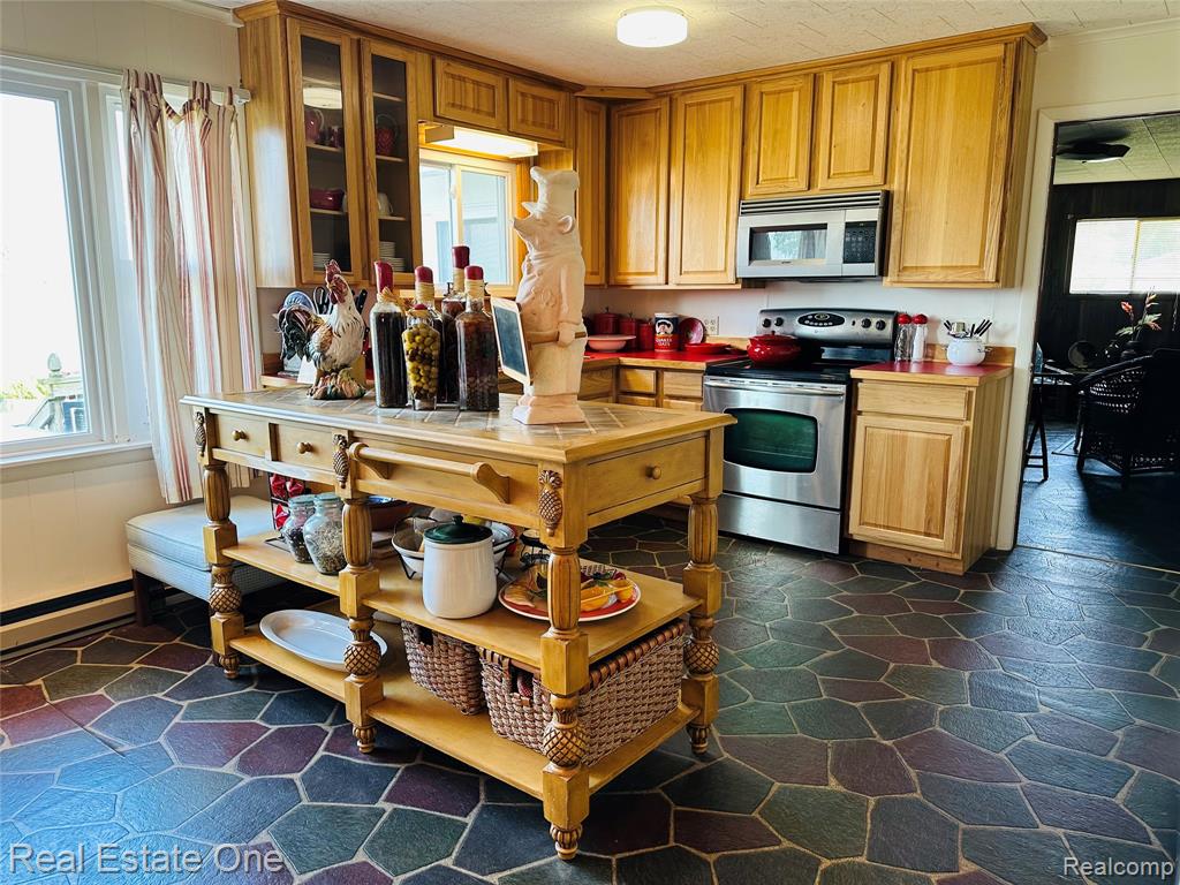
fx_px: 818
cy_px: 442
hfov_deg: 71.6
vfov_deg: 56.8
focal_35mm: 24
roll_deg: +0.3
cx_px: 590
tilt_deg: -9.8
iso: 160
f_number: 1.78
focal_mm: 6.86
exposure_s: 1/60
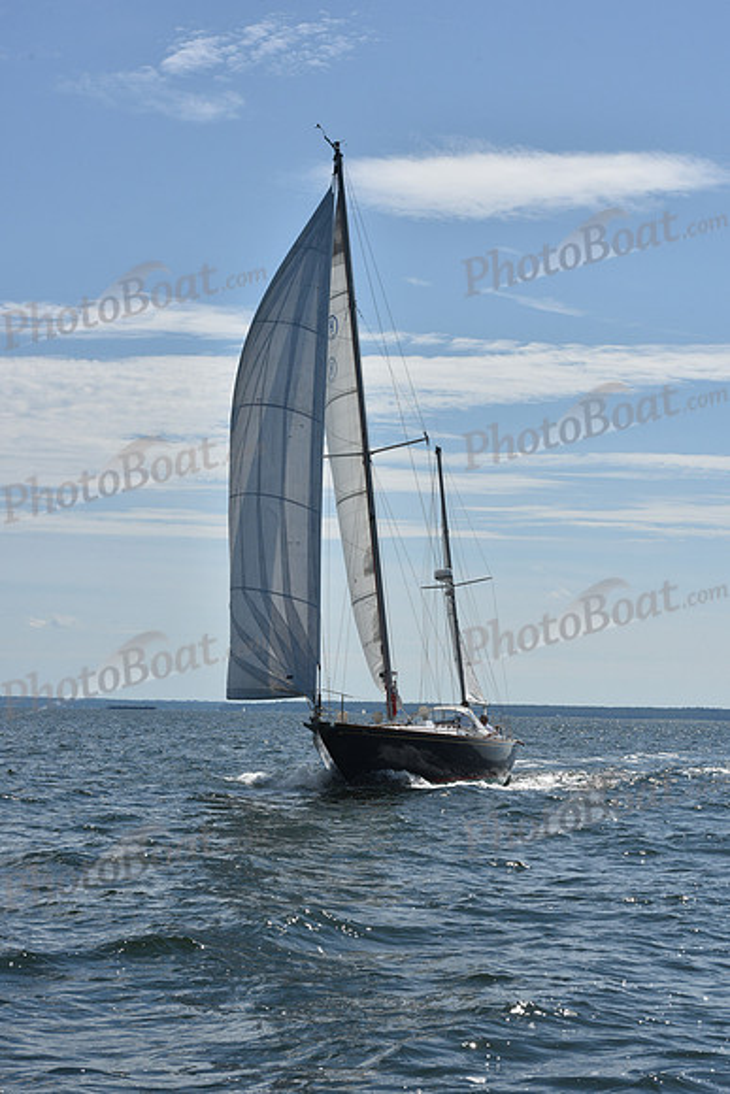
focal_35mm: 70
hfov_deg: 19.5
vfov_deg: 28.8
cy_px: 547
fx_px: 2128
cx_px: 365
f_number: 13
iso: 320
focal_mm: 70
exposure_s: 1/1000
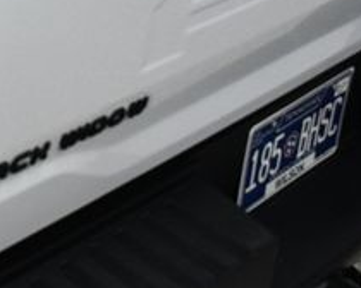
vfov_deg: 15.7
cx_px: -167
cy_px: 38
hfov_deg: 17.8
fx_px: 1036
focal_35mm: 97
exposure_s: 1/125
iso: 1100
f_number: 3.8
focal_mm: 23
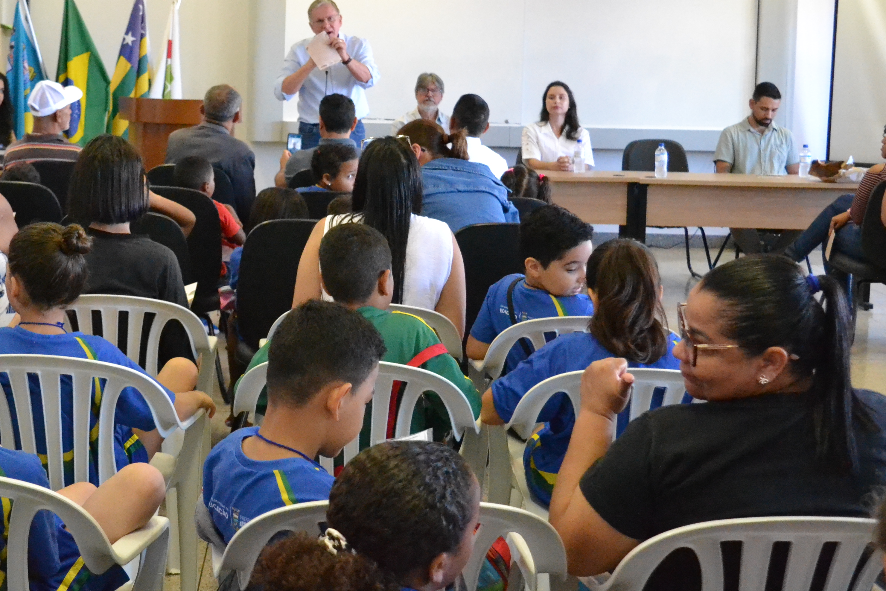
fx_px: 1378
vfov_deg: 24.0
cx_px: 243
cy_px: 166
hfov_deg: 35.0
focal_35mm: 56
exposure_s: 1/320
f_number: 4.5
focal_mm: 24
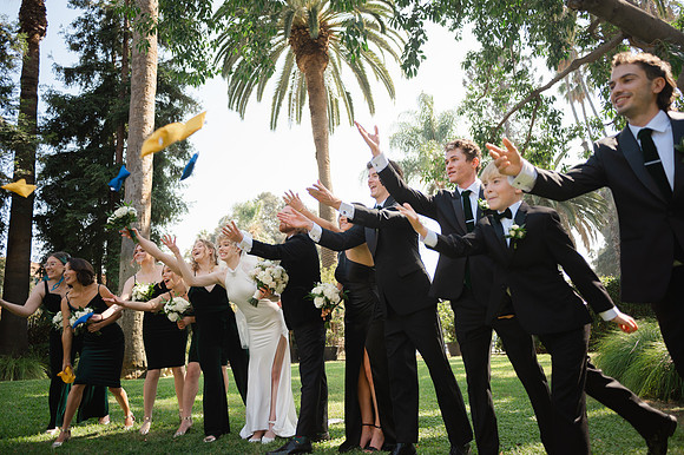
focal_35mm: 28
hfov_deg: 65.5
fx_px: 532
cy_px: 228
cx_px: 342
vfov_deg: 46.4
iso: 100
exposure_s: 1/500
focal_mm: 28
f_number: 2.8
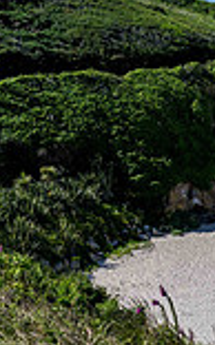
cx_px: 587
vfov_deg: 22.3
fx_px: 875
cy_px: 193
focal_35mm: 93
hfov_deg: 10.8
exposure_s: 1/320
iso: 100
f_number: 8
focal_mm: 24
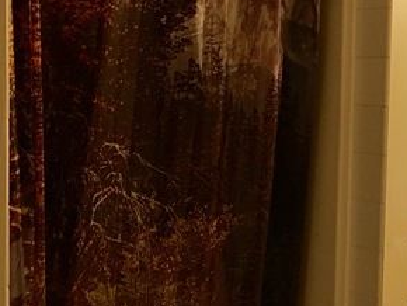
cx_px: 356
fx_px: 753
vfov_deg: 23.0
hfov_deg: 29.2
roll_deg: -2.7
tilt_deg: -5.4
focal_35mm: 64
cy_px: 135
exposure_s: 1/10
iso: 100
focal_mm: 4.15
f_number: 2.2
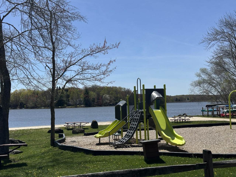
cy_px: 88
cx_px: 118
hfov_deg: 39.7
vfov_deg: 30.3
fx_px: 327
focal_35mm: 48
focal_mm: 6.86
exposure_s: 1/5882
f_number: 1.78
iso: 64
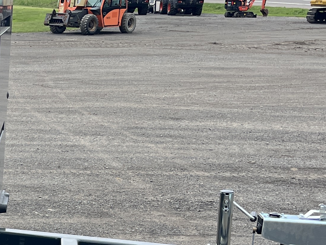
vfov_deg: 15.1
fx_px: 904
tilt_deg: -16.9
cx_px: -144
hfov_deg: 18.4
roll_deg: +0.6
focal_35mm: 96
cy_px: 253
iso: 50
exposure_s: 1/1266
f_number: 1.6
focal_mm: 5.1
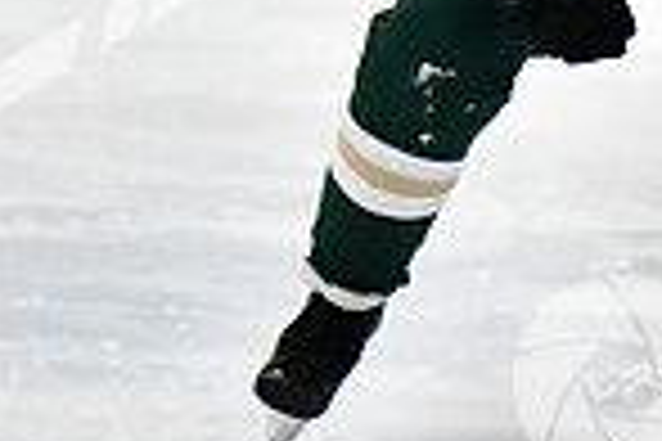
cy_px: -281
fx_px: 20631
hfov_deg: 1.8
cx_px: 504
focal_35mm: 1122
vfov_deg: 1.2
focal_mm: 190
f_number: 2.8
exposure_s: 1/1250
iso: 8000
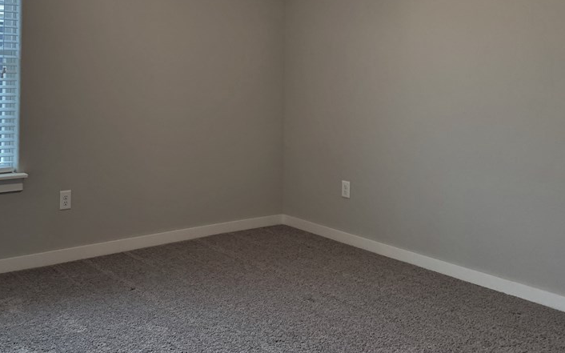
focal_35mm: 40
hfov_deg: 48.8
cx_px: 209
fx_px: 616
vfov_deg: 31.3
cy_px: 80
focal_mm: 4.25
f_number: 1.8
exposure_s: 1/60
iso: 160
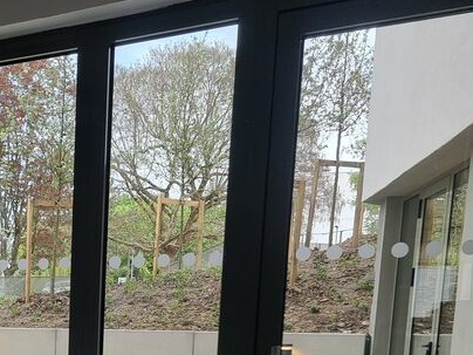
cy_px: 410
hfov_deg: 30.3
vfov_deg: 23.7
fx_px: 779
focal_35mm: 57
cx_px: -46
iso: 50
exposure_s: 1/138
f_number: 1.8
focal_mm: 6.7
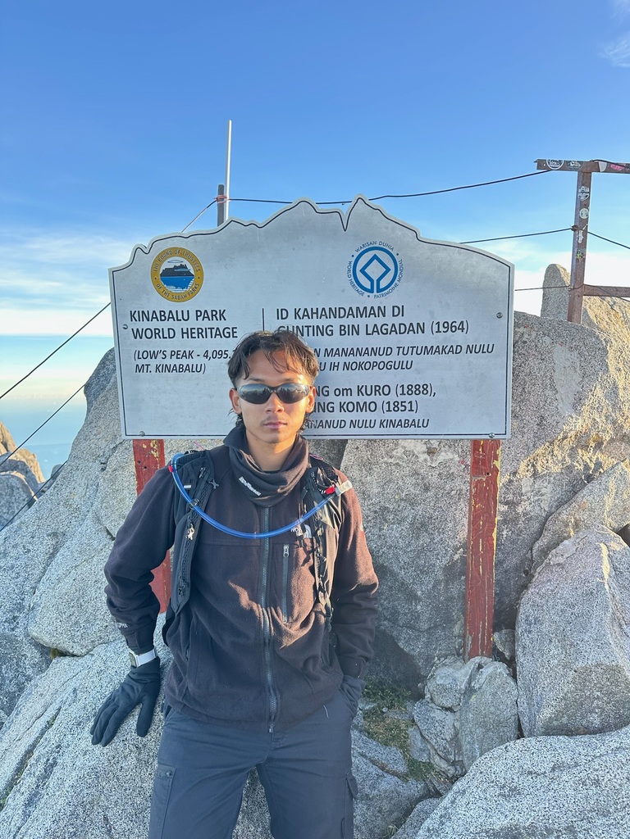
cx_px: 315
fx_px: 582
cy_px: 420
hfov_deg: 56.8
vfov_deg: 71.6
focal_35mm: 24
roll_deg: -1.1
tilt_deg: -7.0
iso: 80
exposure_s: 1/205
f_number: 1.78
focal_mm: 6.86
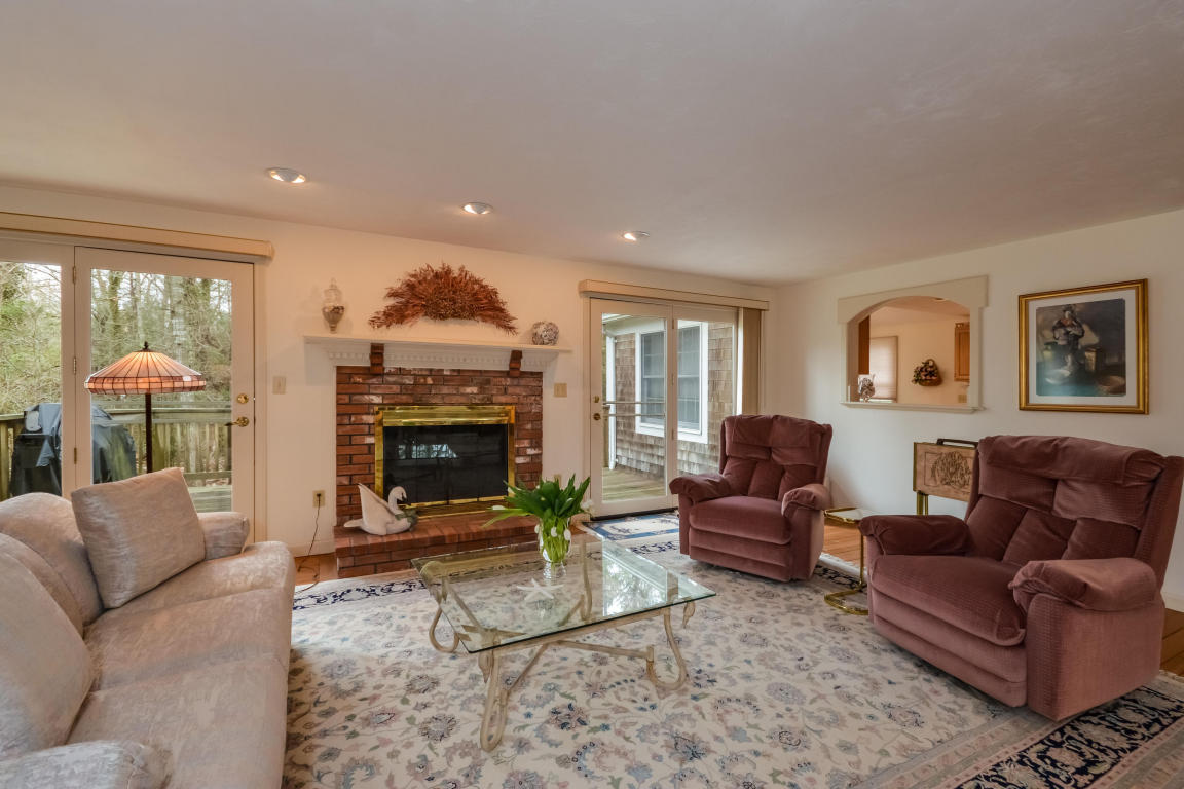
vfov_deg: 77.3
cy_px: 394
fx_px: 493
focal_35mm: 15
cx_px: 592
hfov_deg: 100.4
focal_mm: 10
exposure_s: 1/40
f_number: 8
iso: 200
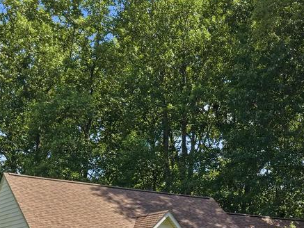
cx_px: 179
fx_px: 694
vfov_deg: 17.5
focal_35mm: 79
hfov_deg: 24.7
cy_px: 300
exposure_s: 1/1600
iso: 250
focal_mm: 8.7
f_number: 1.8
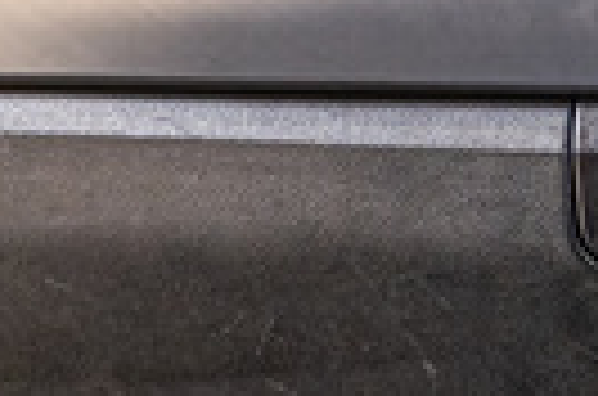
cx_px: 1324
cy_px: -135
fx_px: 3579
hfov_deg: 8.8
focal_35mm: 216
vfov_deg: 6.3
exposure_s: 1/160
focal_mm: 28
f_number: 2.8
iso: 1600
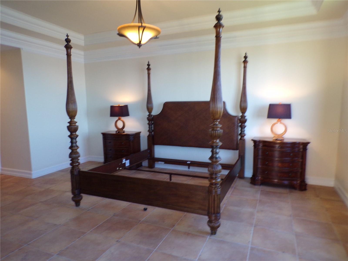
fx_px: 241
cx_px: 174
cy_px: 130
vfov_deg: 56.8
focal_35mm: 24
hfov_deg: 71.6
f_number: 3
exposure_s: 1/34
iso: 159
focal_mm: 4.3
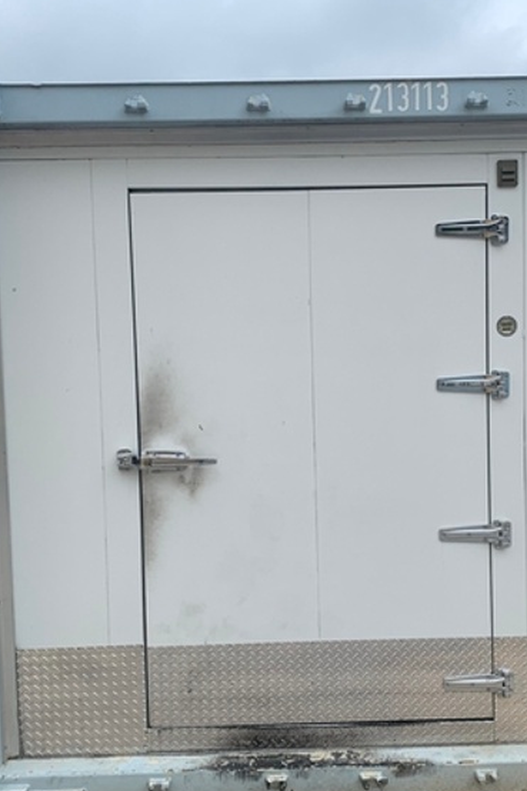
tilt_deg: -1.5
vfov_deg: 47.3
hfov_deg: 32.6
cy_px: 437
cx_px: 301
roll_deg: -0.1
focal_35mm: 41
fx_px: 901
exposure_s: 1/1779
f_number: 1.8
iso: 25
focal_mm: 4.25
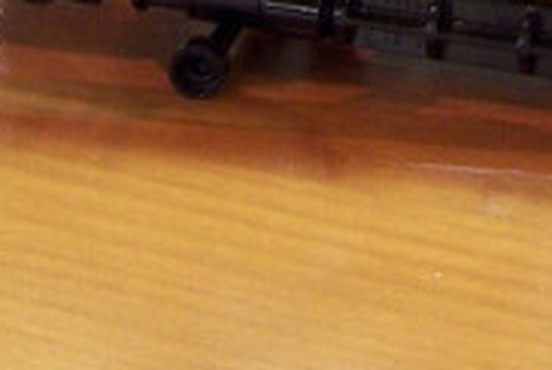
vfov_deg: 5.3
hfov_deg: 8.1
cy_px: -485
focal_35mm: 251
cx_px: 613
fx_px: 3855
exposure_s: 1/2
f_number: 2.9
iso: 80
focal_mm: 7.1
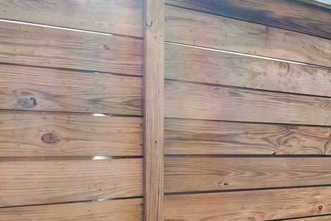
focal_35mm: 65
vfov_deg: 20.9
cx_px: 556
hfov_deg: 22.3
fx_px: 597
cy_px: 141
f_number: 8
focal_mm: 10
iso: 800
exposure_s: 1/450
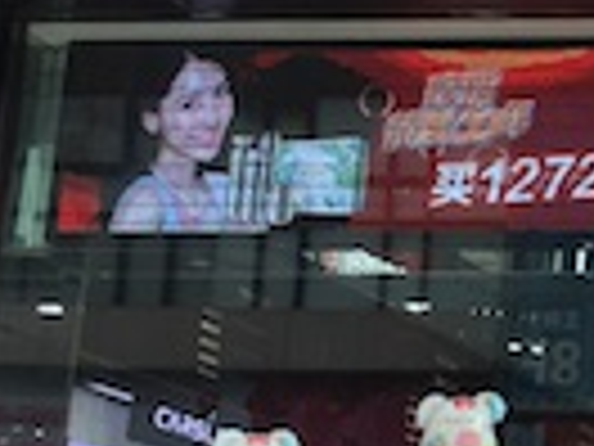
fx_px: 2557
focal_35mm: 149
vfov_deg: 9.9
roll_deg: -2.2
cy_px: 313
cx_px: 1152
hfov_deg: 11.9
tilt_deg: +13.0
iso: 25
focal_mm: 4.15
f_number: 2.2
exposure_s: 1/165
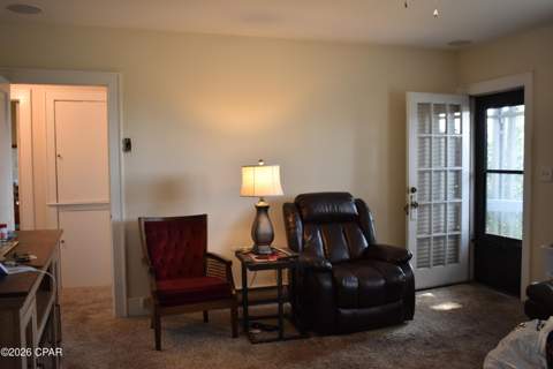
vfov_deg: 40.0
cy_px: 184
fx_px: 507
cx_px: 276
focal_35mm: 33
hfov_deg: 57.2
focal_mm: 22
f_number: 3.8
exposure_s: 1/125
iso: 900
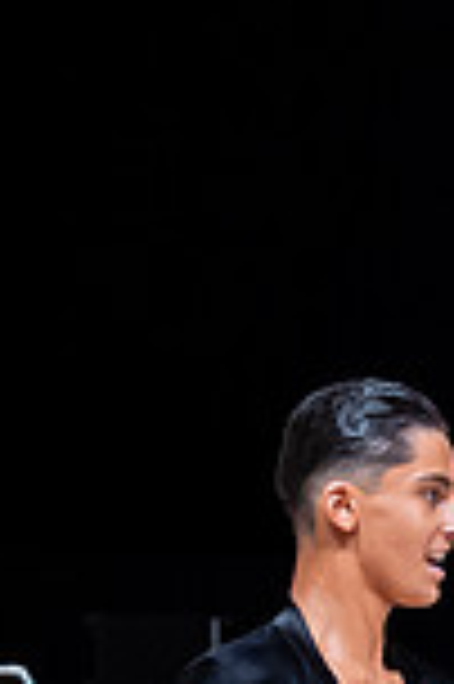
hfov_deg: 6.2
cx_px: 847
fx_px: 4095
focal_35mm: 216
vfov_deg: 9.3
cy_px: 953
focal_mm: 46
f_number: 3
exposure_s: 1/400
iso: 3200
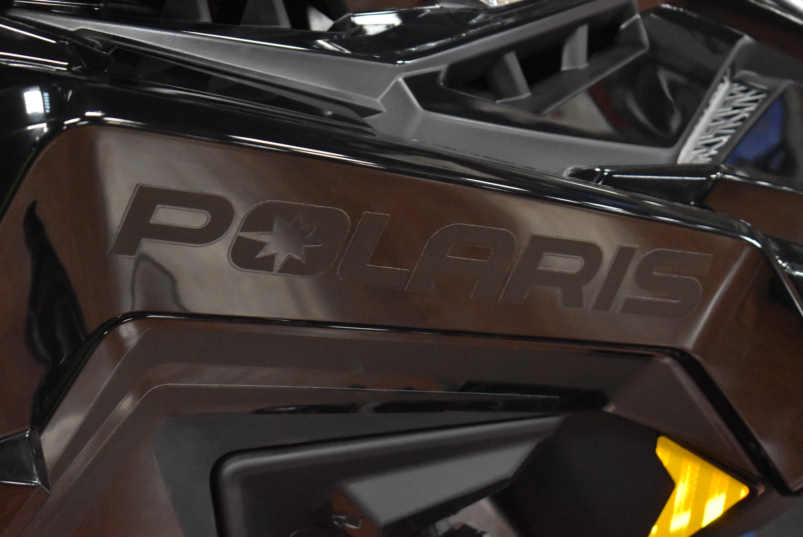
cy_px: 268
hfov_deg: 24.6
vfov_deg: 16.6
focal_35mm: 82
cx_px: 402
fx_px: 1842
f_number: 5.6
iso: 7200
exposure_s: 1/125
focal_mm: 55
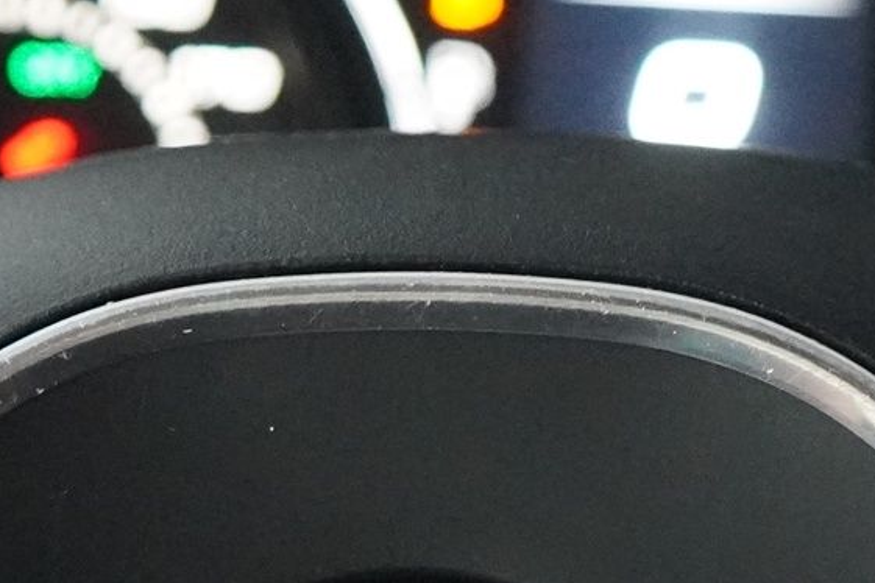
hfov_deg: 11.0
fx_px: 4545
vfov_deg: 7.2
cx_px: 565
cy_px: 899
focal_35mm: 187
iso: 6400
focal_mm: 28
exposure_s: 1/30
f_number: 3.5
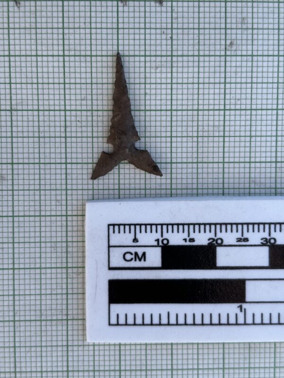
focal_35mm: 52
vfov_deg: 36.8
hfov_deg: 28.0
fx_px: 569
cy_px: 189
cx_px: 142
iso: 32
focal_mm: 5.96
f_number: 1.6
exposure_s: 1/413
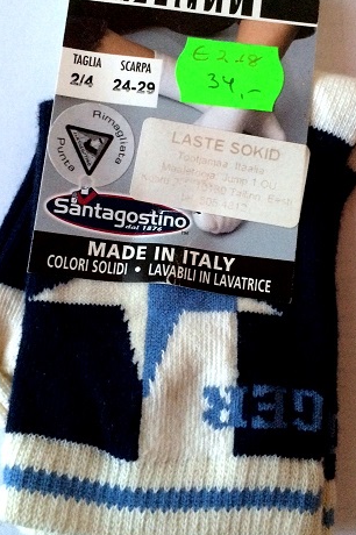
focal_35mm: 42
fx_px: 624
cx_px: 185
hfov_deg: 31.8
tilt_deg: -83.0
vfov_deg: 46.1
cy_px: 212
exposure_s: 1/15
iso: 320
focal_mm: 4.15
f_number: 2.2
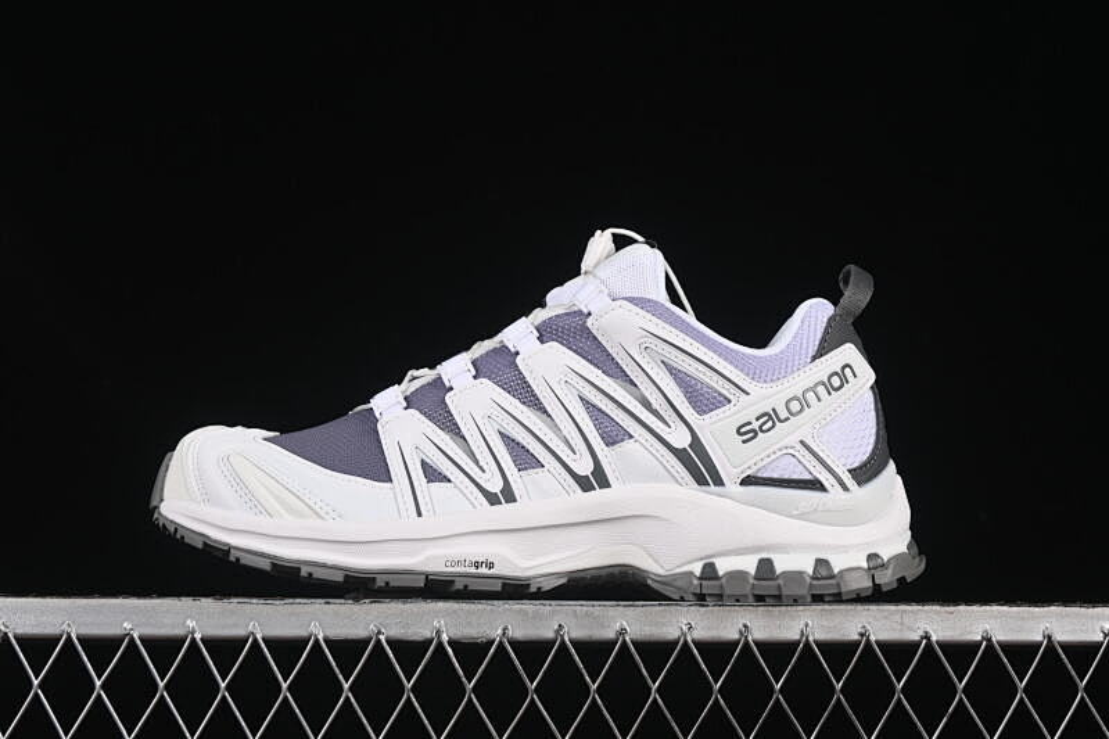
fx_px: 2310
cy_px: 370
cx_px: 554
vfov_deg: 18.2
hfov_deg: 27.0
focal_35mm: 75
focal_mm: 50
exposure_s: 1/80
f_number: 8
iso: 160
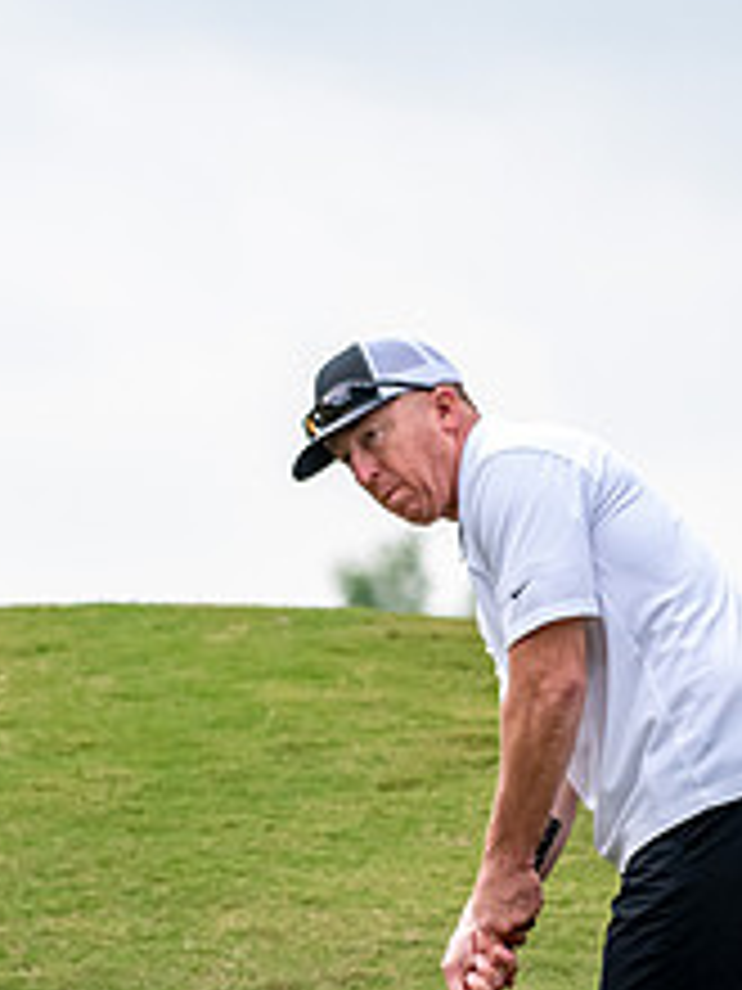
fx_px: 16834
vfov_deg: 3.4
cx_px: 531
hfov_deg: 2.5
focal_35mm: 589
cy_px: 814
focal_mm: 200
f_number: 5.6
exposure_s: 1/2000
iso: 1400
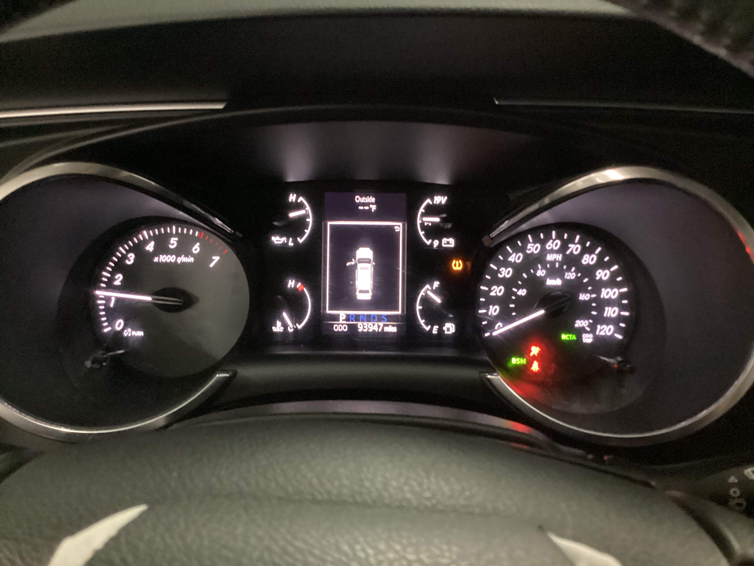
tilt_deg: -28.4
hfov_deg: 58.4
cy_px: 283
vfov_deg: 45.4
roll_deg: -1.9
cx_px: 377
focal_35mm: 31
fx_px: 675
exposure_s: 1/20
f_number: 2.4
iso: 800
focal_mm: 3.3
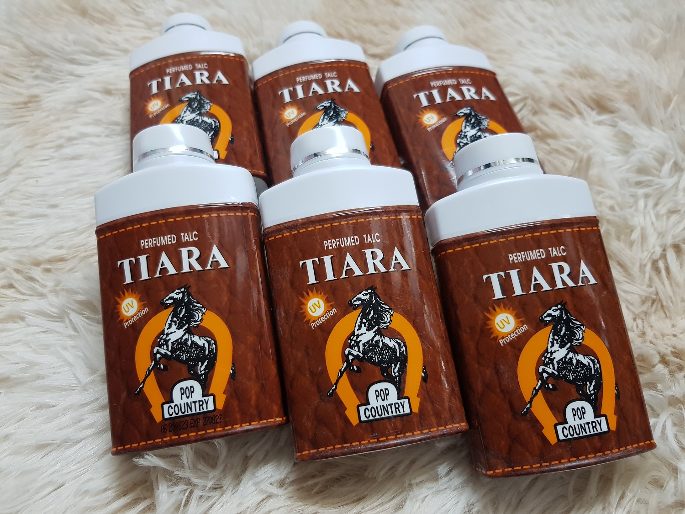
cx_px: 342
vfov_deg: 53.1
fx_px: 515
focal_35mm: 26
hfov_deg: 67.3
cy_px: 257
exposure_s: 1/25
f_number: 1.7
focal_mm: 4.3
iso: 250
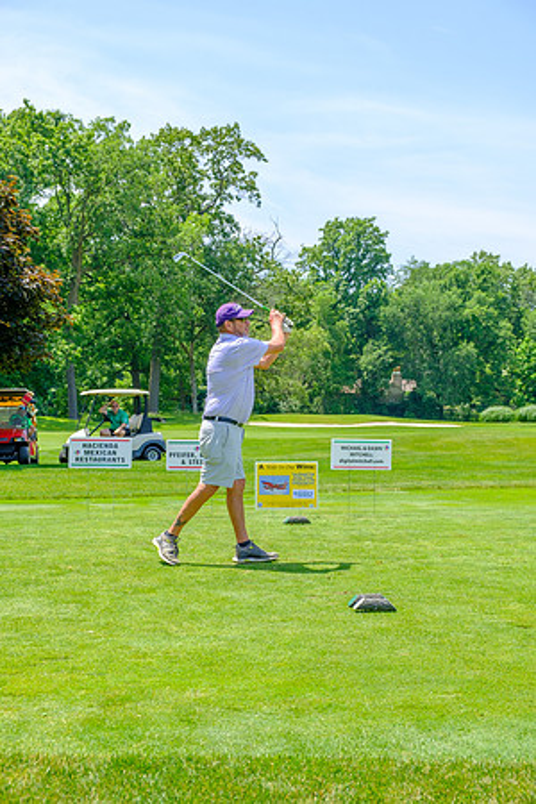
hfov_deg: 25.1
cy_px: 402
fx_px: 1206
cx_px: 268
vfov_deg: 36.9
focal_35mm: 54
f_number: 5
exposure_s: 1/500
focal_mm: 35.8
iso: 200
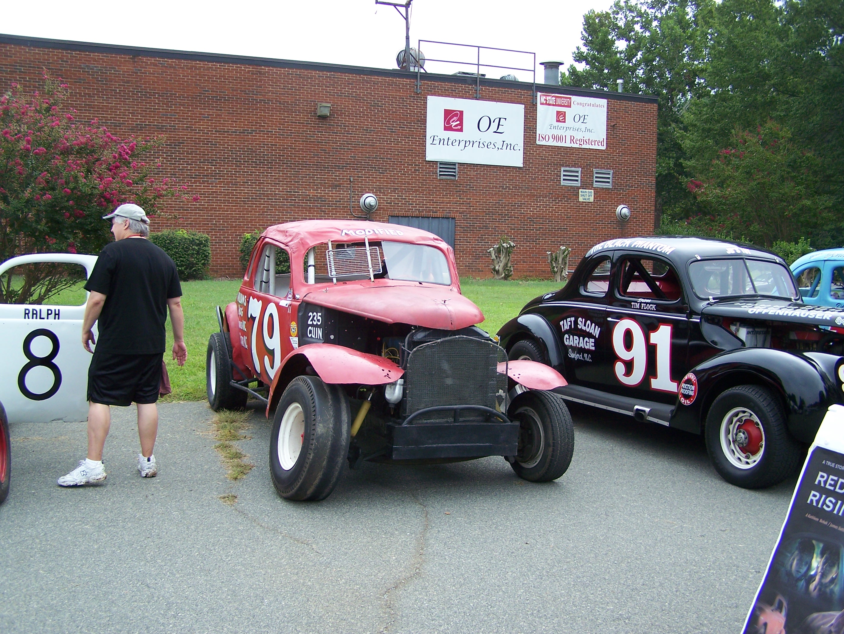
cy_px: 317
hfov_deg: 48.9
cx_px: 422
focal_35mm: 38
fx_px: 927
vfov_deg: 37.8
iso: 80
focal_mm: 6.3
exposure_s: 1/320
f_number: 2.8
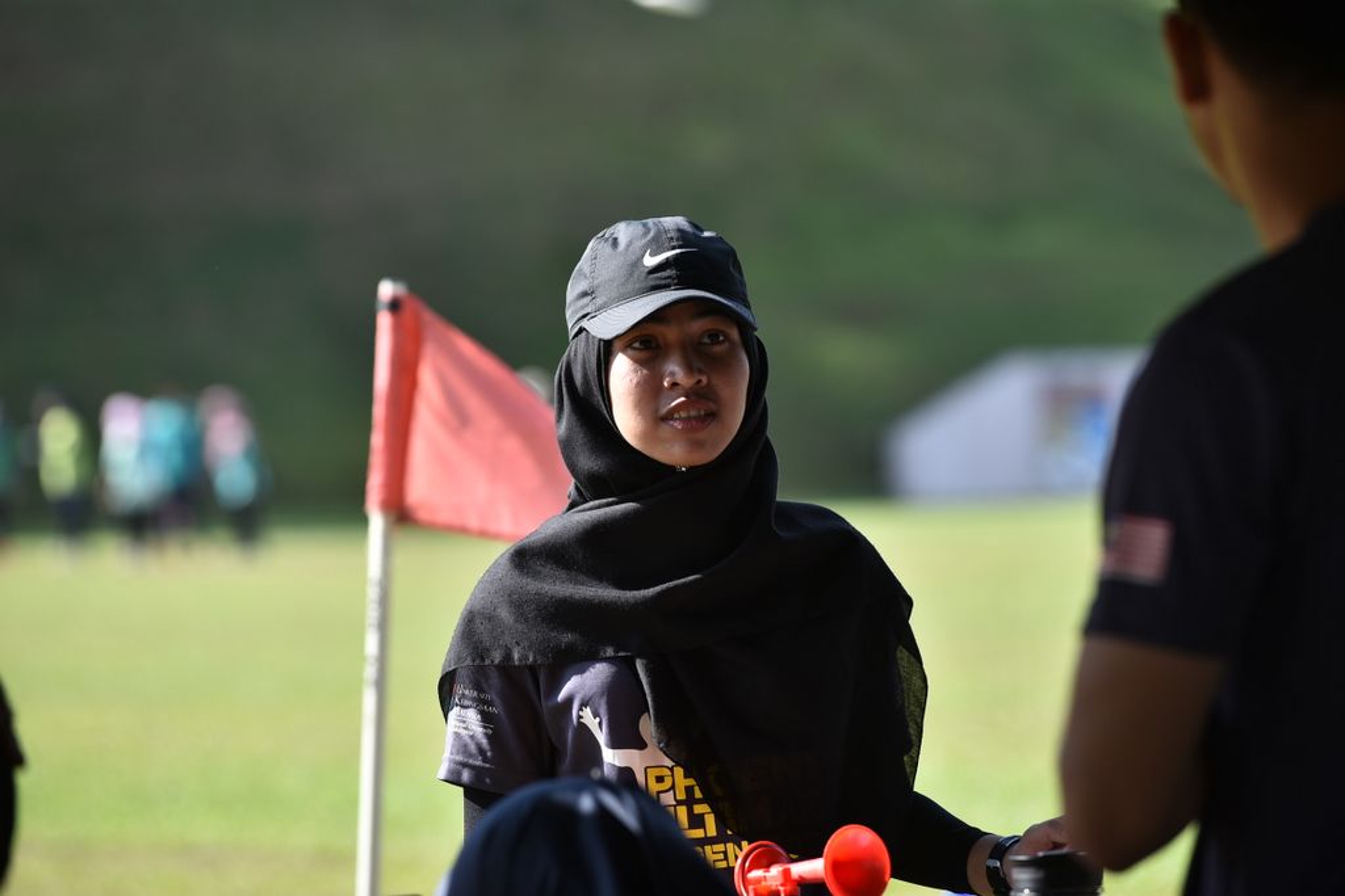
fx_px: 7473
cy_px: 448
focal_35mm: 200
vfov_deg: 6.9
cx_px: 672
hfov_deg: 10.3
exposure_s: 1/250
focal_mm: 200
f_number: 5
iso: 100
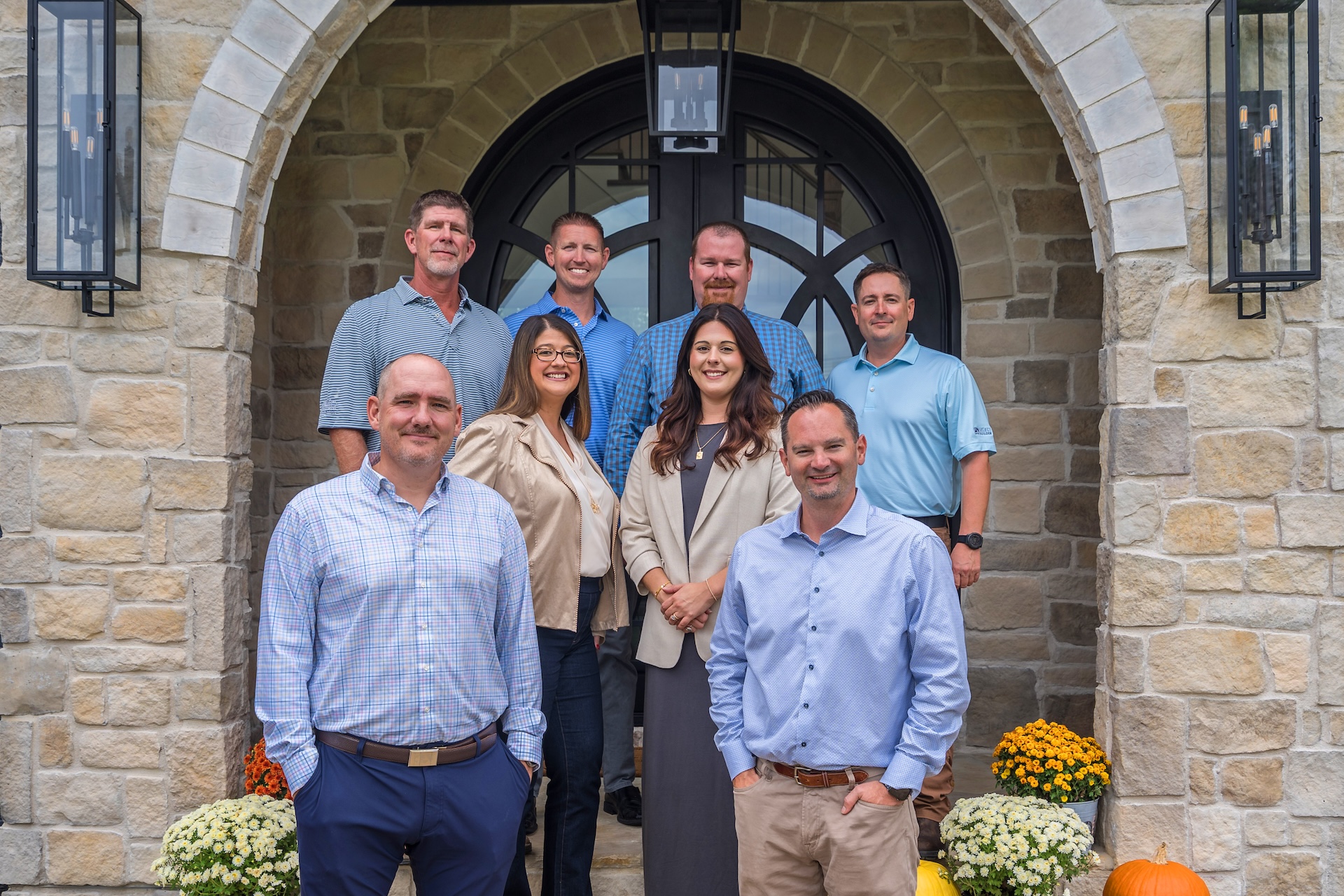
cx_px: 672
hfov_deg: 54.4
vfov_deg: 37.9
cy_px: 448
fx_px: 1307
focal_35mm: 35
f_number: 5.6
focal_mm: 35
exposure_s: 1/160
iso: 100
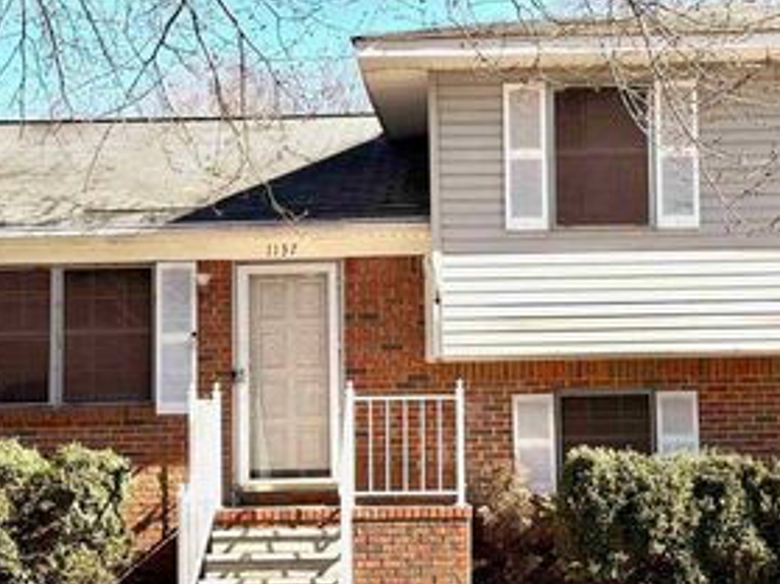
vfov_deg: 17.2
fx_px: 1937
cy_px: 292
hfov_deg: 22.7
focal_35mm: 86
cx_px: 458
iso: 64
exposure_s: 1/2667
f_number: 1.78
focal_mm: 6.76
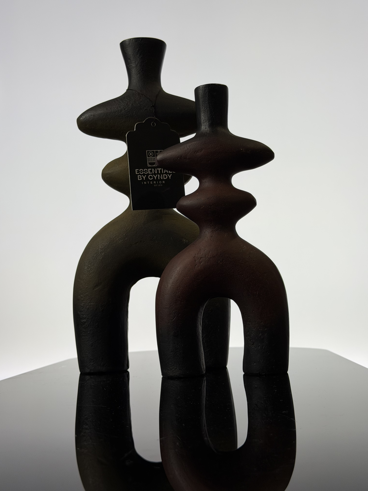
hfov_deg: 30.3
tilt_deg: +4.2
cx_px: 184
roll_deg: +1.6
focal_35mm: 48
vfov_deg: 39.7
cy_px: 246
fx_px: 680
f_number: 1.78
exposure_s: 1/152
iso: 50
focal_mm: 6.76
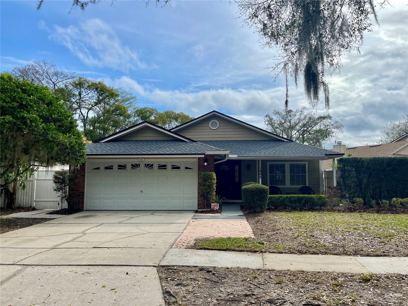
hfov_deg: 69.4
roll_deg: -0.2
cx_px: 204
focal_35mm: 25
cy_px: 153
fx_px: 295
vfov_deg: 54.9
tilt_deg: +4.4
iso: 32
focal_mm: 5.1
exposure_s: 1/5376
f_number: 1.6
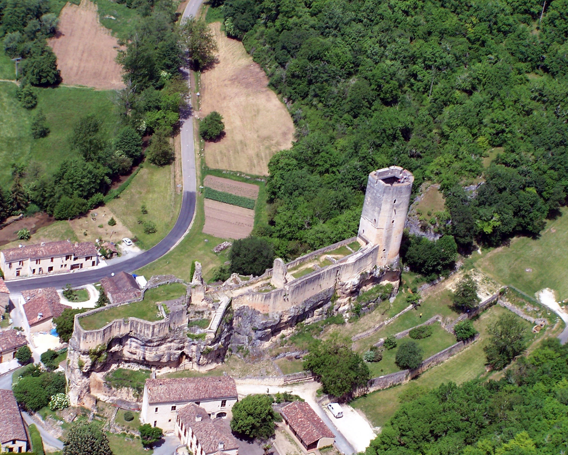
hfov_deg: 19.6
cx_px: 297
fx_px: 1648
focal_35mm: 98
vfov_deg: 15.7
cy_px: 228
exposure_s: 1/500
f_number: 4.5
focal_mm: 15.6
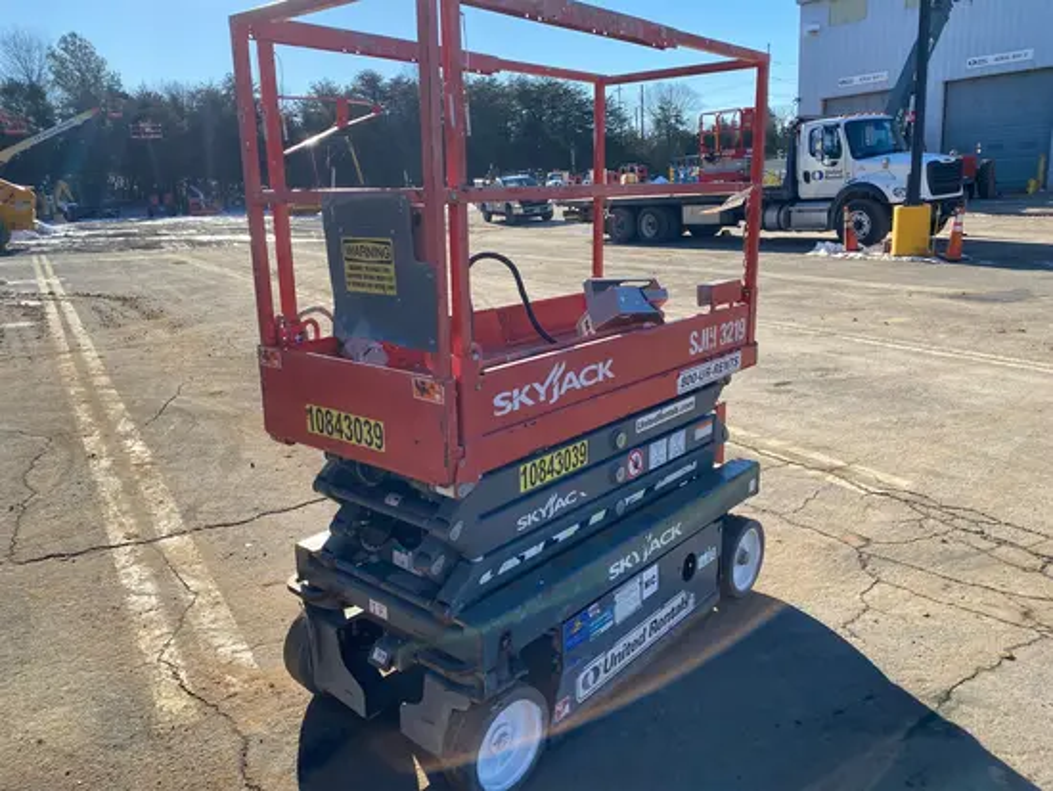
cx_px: 526
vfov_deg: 53.1
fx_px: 791
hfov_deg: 67.3
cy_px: 396
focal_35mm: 26
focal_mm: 4.25
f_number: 1.8
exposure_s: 1/1678
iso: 32
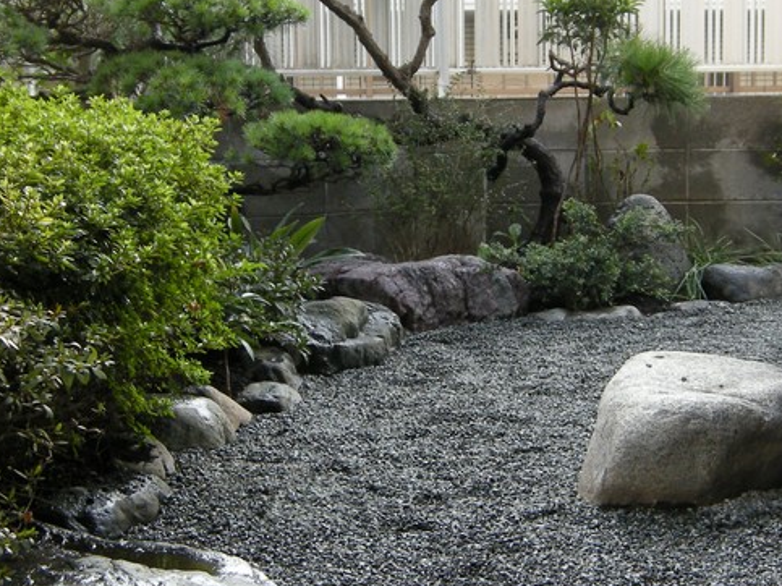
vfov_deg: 16.9
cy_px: 355
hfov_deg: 22.5
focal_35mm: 87
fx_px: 1965
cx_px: 432
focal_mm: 7.5
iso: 64
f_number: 3
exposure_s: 1/67.1
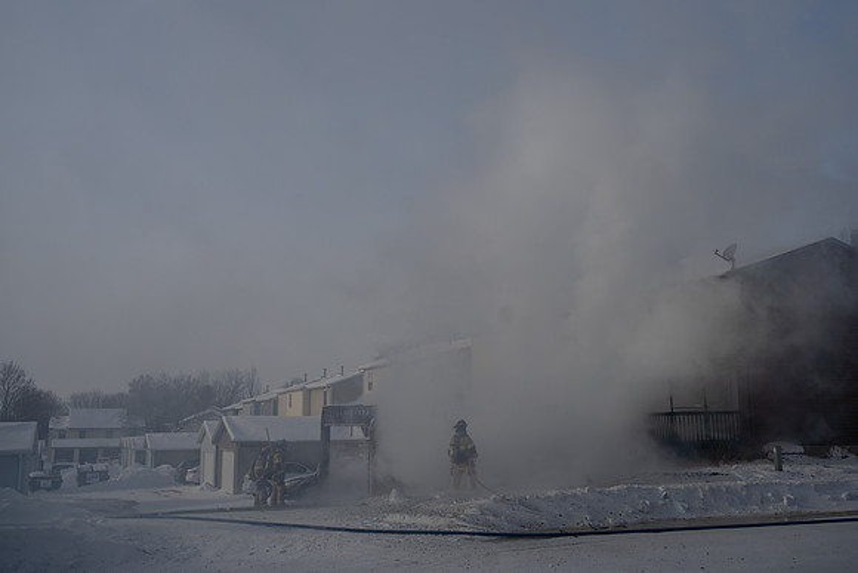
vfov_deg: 34.8
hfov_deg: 50.3
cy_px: 270
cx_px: 430
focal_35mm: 38
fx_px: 913
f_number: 5
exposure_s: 1/4000
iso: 125
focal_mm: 35
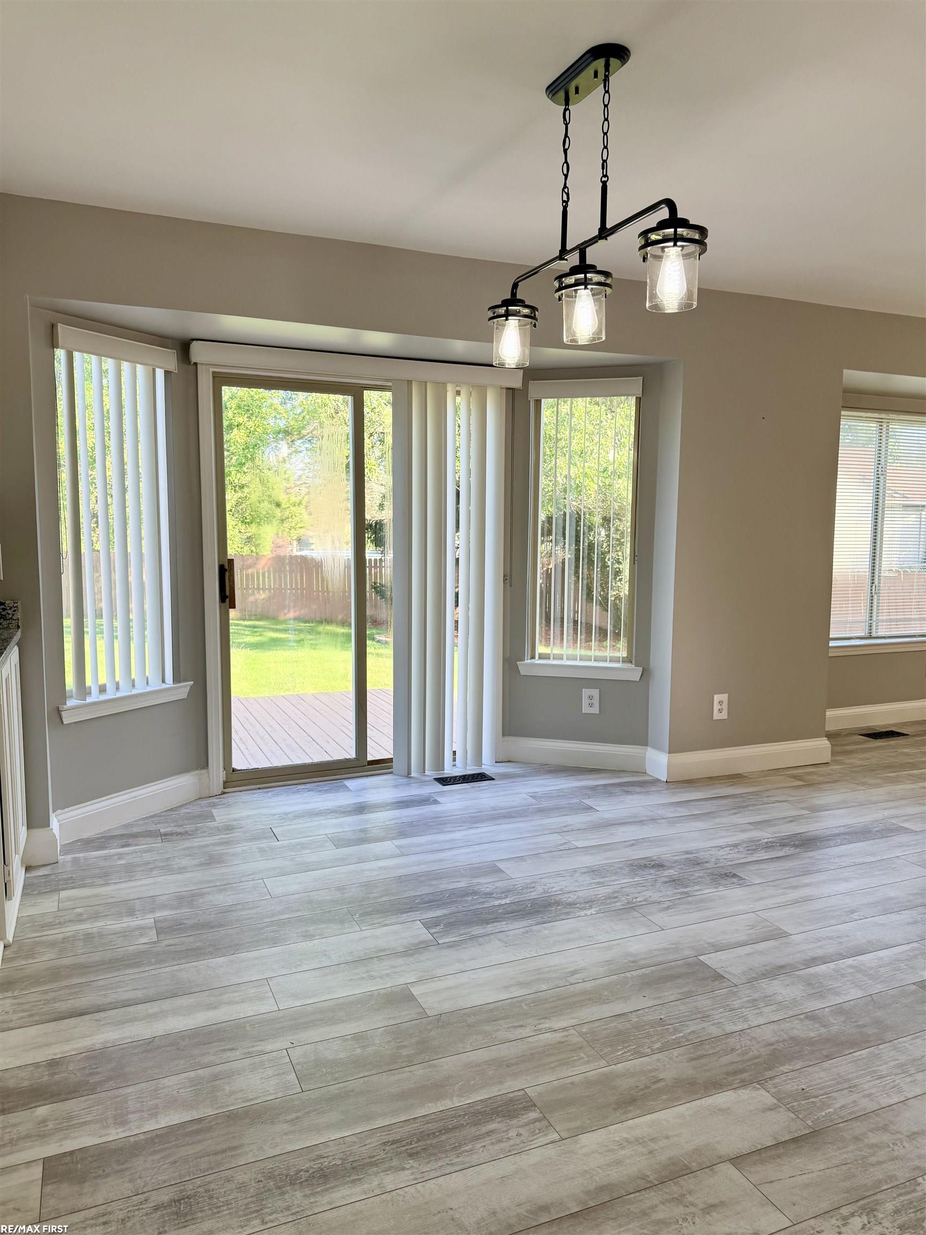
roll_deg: -0.5
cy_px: 618
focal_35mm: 24
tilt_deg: -6.3
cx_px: 463
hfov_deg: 56.8
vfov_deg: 71.6
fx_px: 856
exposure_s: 1/281
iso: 100
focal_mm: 6.76
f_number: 1.78
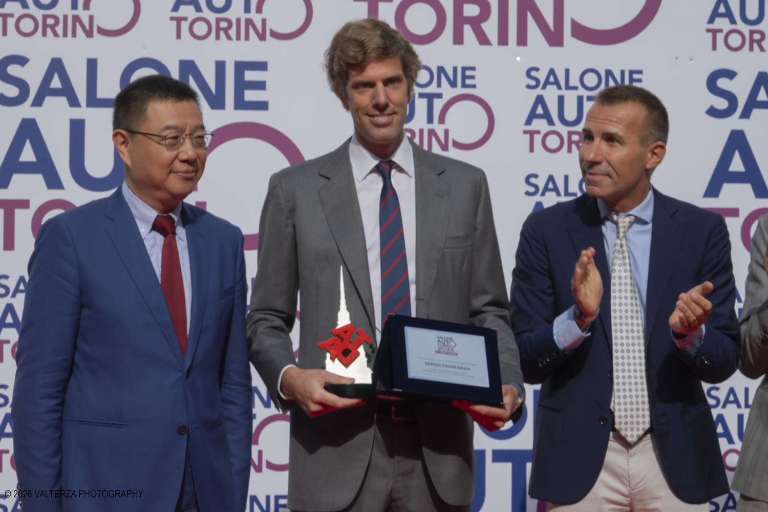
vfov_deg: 12.7
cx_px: 384
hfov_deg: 18.9
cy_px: 256
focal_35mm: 108
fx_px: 2304
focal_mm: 72.1
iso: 400
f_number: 14
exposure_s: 1/160
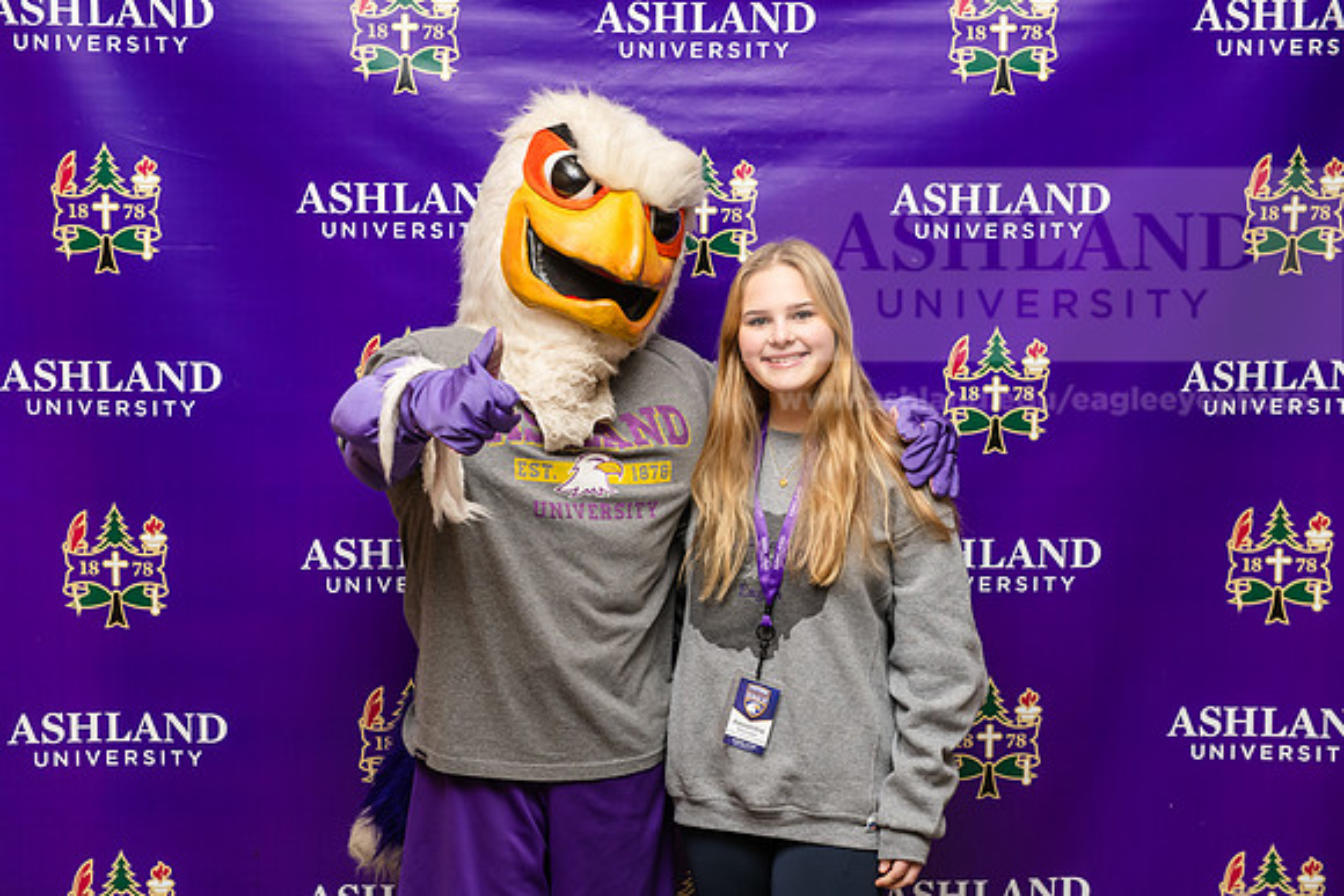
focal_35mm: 66
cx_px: 631
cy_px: 475
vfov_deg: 20.7
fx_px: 2456
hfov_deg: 30.6
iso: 800
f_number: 5.6
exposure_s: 1/200
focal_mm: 62
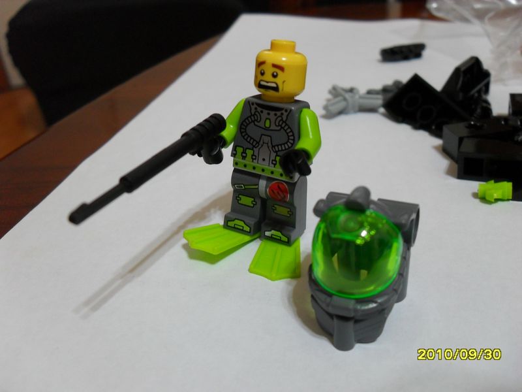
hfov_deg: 52.6
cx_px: 261
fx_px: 528
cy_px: 196
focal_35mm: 35
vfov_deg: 40.7
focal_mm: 6.2
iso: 200
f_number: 2.8
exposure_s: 1/20
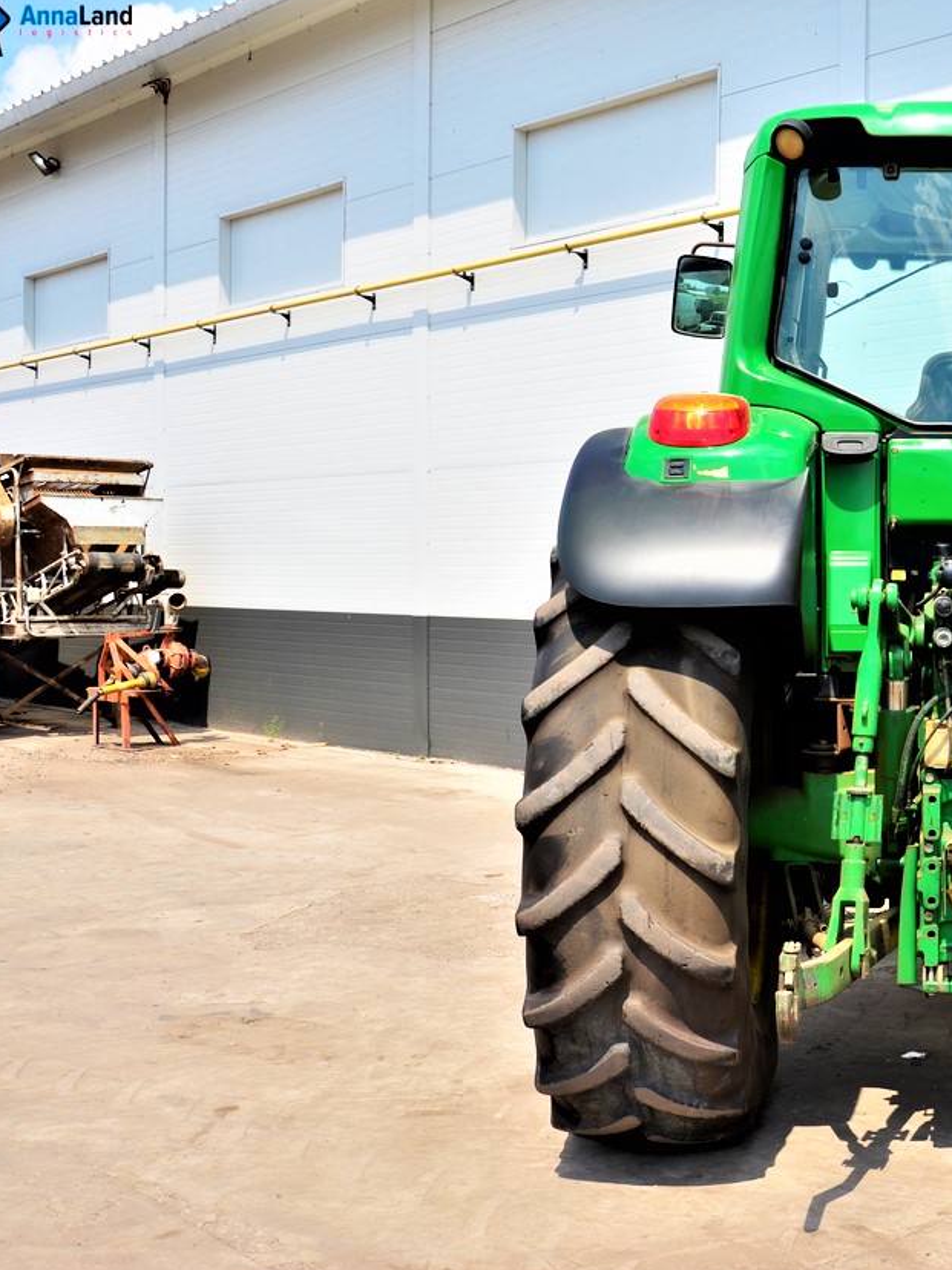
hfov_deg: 29.3
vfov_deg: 40.6
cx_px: 917
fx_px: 1714
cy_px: 637
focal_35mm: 47
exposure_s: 1/400
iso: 125
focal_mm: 21
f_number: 7.1
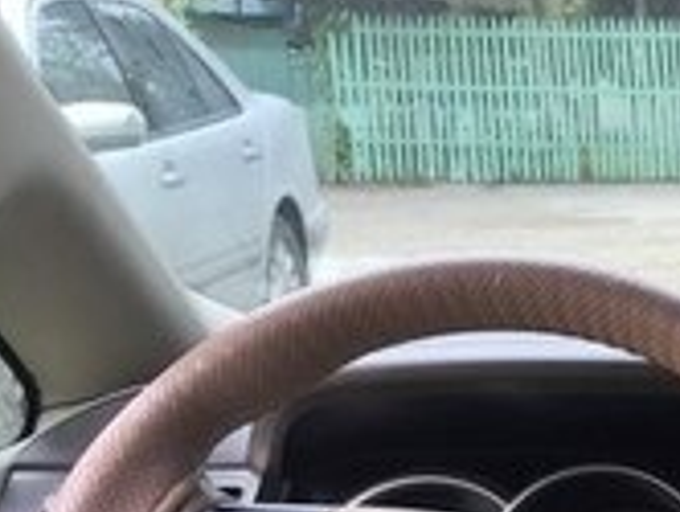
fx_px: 2262
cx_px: 1274
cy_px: 719
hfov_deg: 14.7
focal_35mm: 115
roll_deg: -1.3
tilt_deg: -17.4
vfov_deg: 12.4
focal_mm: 4.15
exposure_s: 1/178
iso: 32
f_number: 2.2
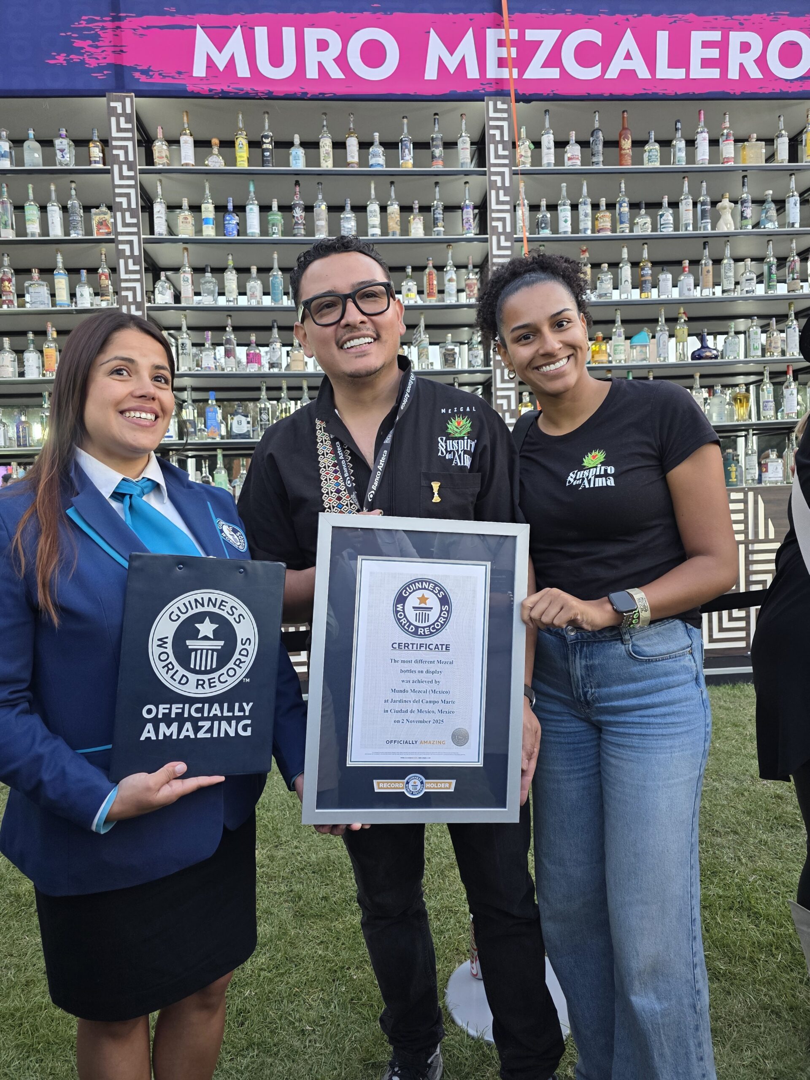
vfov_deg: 73.9
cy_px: 540
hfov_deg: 58.9
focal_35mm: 23
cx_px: 405
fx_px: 718
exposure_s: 1/120
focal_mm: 6.3
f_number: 1.7
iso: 320
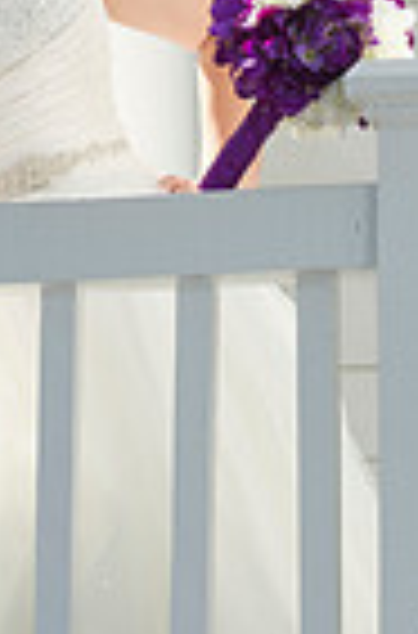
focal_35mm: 336
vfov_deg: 6.1
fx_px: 5895
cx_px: 146
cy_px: 99
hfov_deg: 4.1
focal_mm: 105
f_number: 8
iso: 320
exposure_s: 1/200
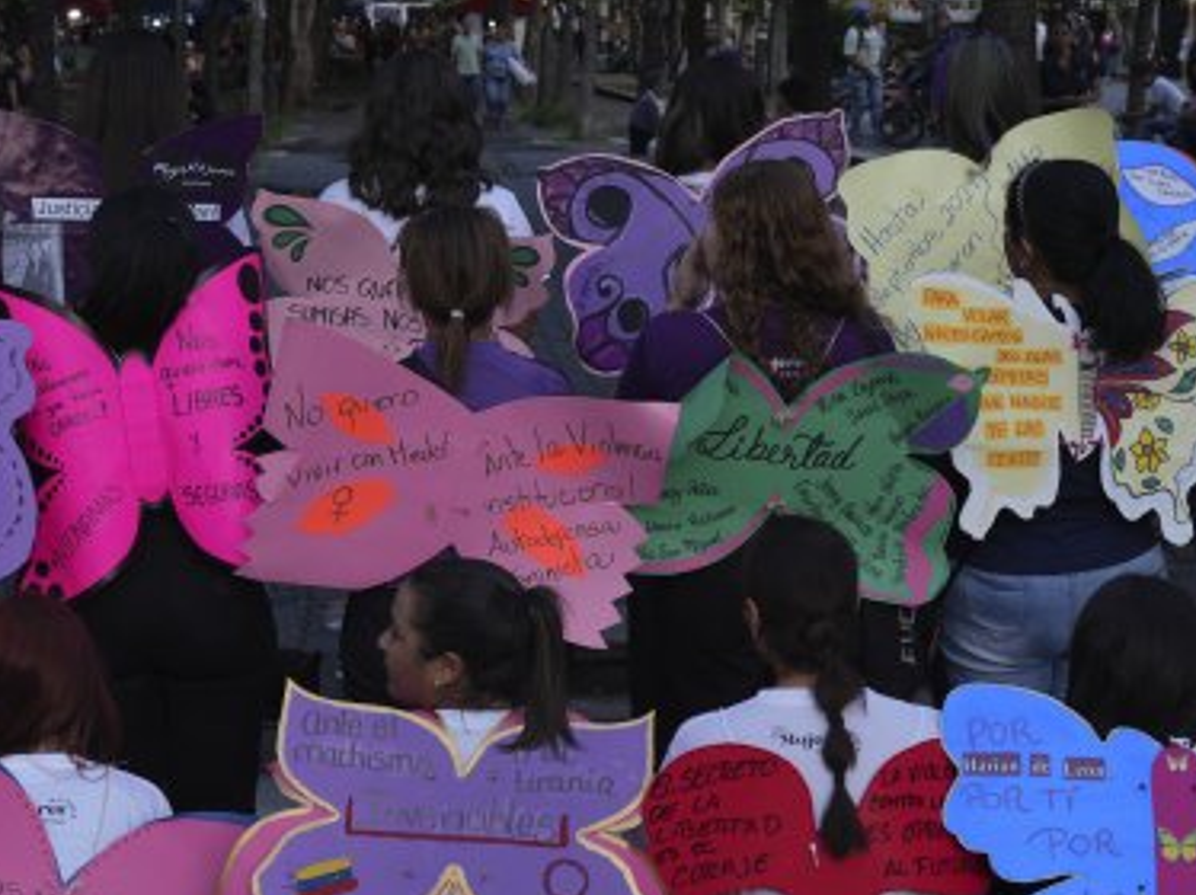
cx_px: 537
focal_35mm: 72
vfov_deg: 20.4
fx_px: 2486
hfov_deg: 27.0
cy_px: 529
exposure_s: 1/50
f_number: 5
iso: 160
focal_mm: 35
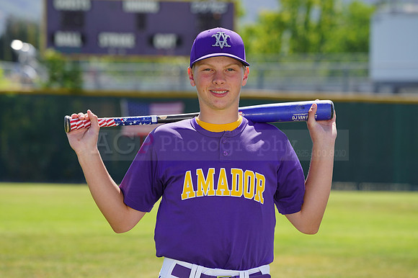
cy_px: 139
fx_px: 2657
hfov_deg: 9.0
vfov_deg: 6.0
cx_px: 209
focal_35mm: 229
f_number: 8
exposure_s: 1/250
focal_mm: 229
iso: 100
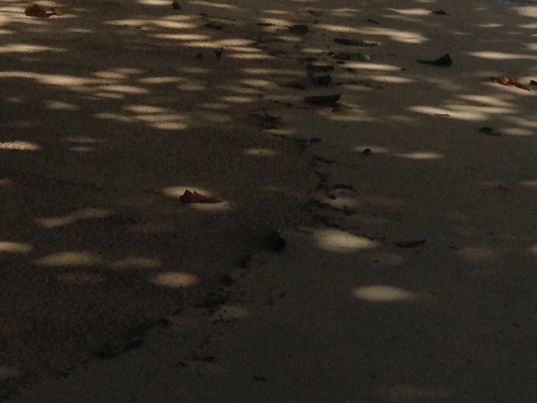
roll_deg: +1.3
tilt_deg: -2.4
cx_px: 923
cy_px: -329
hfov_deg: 12.6
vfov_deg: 9.8
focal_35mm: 144
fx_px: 2234
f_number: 2.4
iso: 50
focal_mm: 4.28
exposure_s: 1/1623
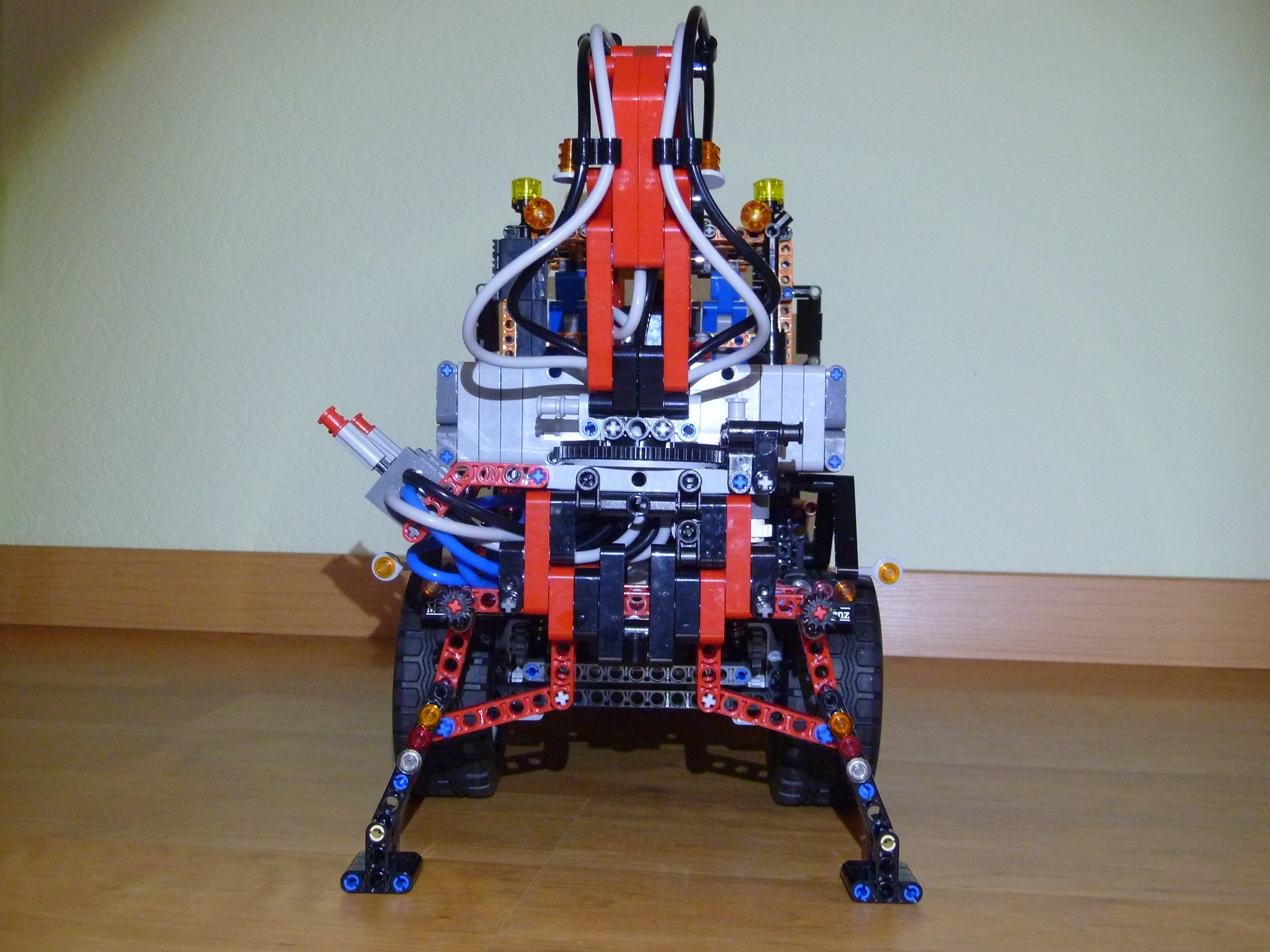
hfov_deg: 46.8
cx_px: 635
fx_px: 1468
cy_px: 476
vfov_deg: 36.0
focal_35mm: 40
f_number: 3.6
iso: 400
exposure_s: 1/25
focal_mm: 6.5
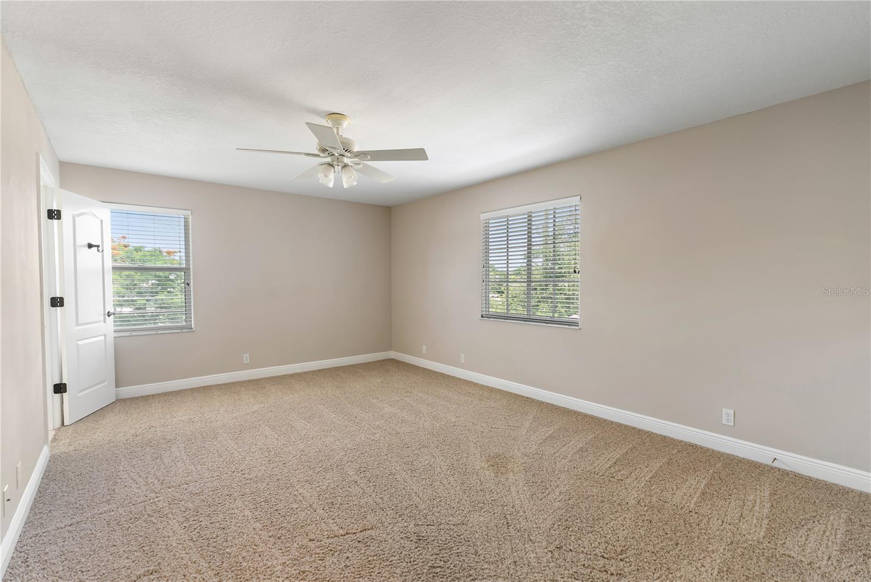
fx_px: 387
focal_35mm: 16
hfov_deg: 96.7
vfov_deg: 73.8
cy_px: 291
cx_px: 436
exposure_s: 1/30
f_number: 2.8
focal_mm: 16
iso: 800
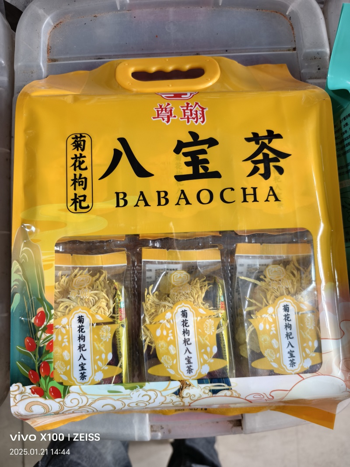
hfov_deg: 58.9
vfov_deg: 73.9
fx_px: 310
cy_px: 234
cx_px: 175
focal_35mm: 23
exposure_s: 1/50
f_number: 1.57
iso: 525
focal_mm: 5.6
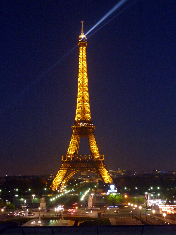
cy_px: 118
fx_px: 325
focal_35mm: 48
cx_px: 88
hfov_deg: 30.3
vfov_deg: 39.7
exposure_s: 1/4
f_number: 3.8
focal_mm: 7.9
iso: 500
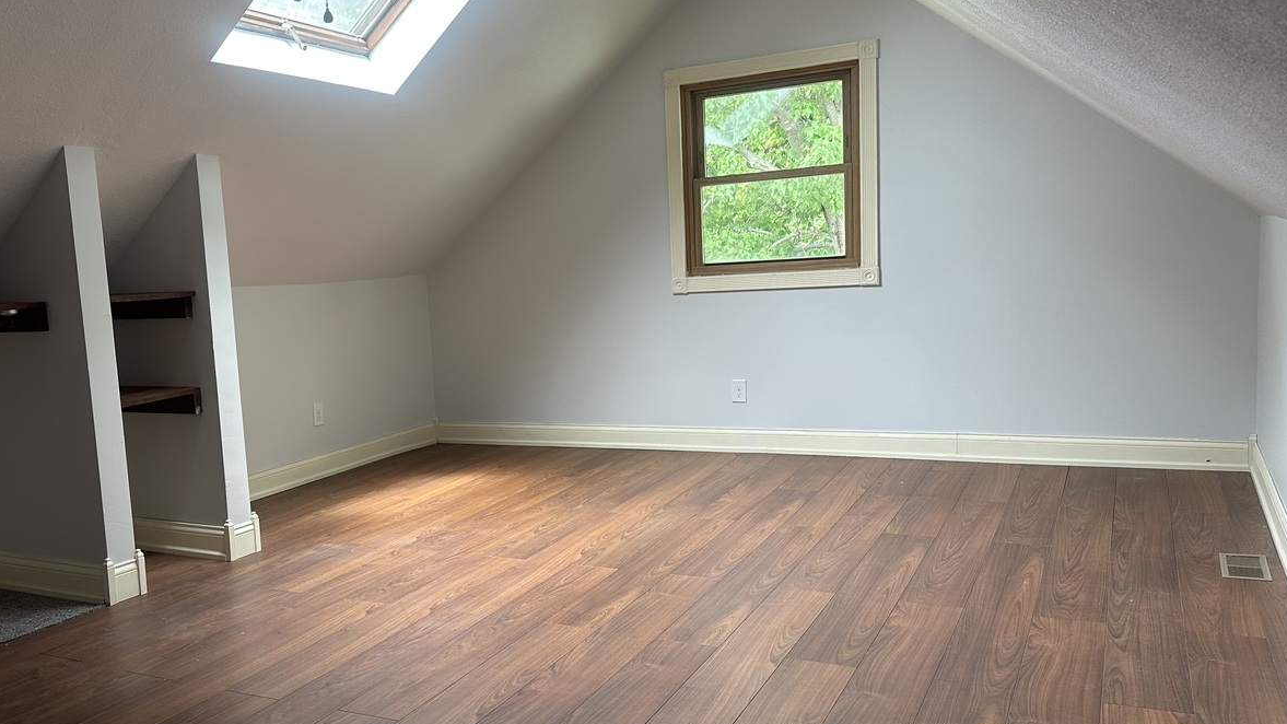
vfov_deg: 36.7
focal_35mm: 32
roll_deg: +2.9
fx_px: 1092
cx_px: 523
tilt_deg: -6.0
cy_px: 377
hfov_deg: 60.6
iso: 125
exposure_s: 1/121
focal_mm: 6.86
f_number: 1.78
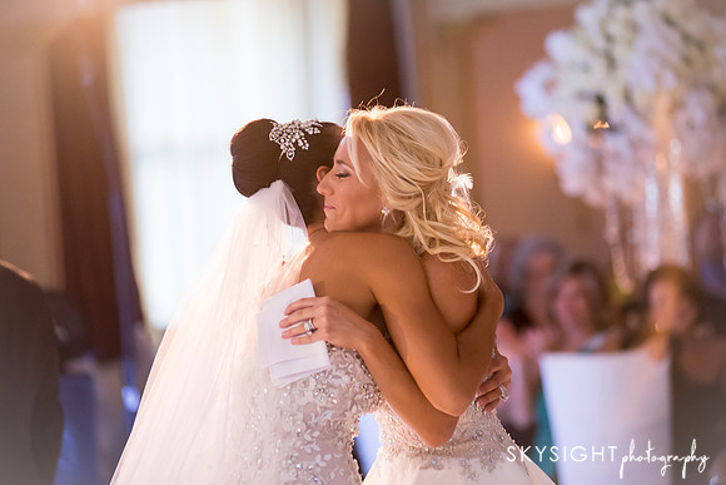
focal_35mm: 145
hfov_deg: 14.2
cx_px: 363
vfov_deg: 9.5
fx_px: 2925
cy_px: 242
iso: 3200
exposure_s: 1/250
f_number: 2.8
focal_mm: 145
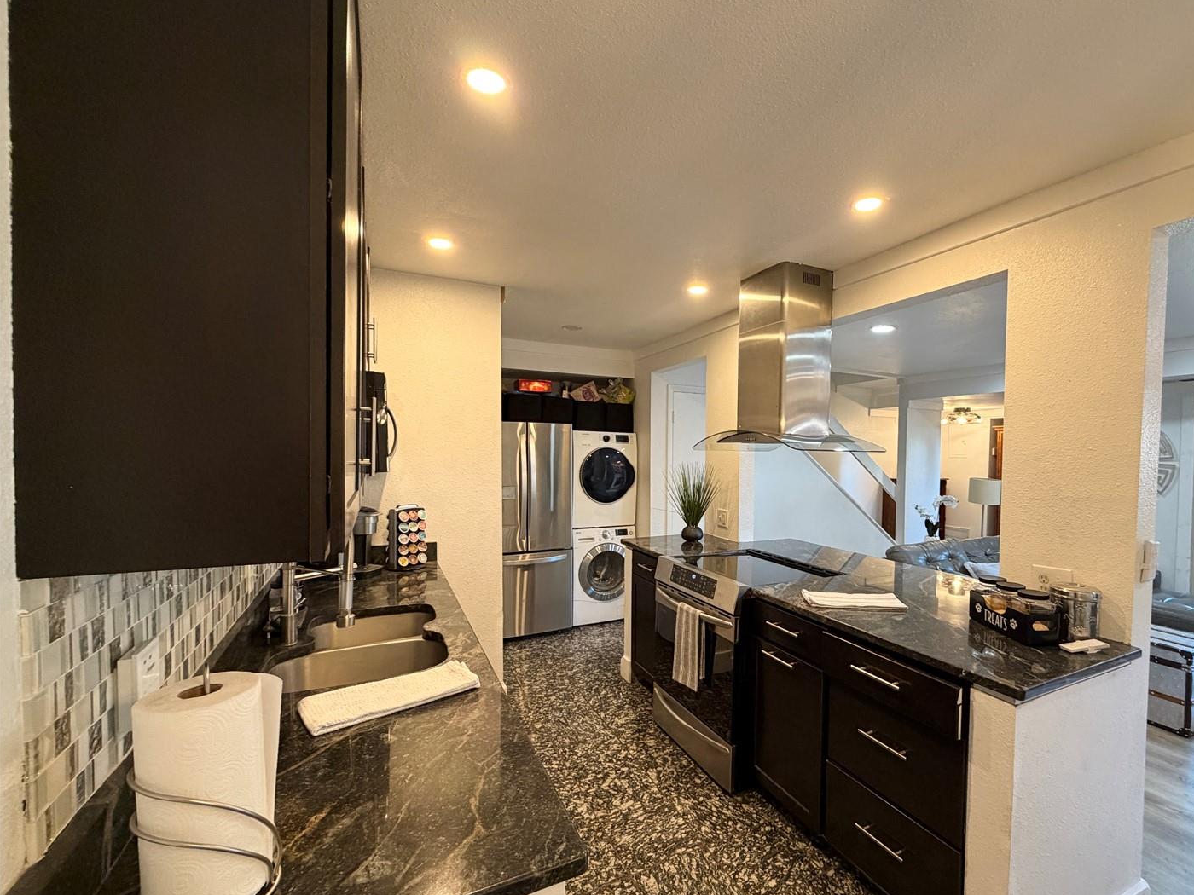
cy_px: 468
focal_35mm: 16
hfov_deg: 93.9
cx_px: 681
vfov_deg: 78.1
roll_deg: -0.4
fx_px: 552
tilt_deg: -1.3
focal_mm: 2.22
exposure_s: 1/60
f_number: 2.2
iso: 320
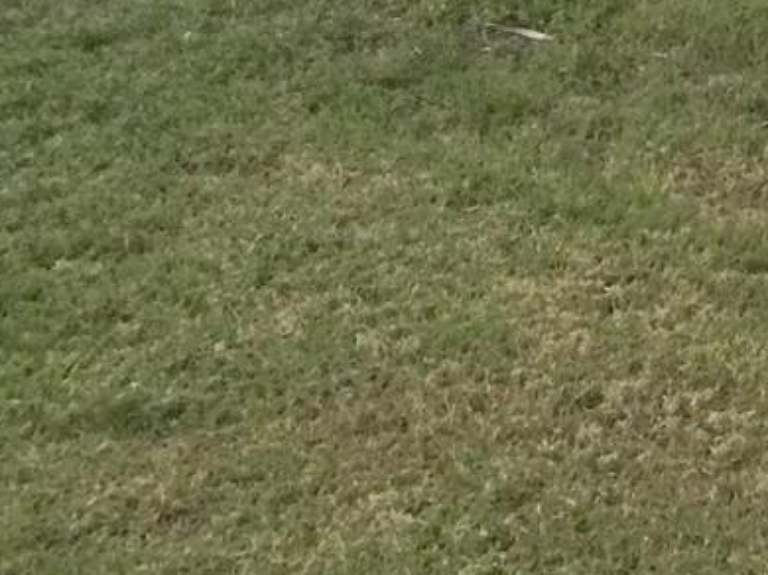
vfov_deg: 11.8
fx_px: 2639
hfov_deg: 15.2
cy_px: -329
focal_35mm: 119
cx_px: 1184
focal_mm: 4.15
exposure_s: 1/30
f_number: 2.2
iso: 50
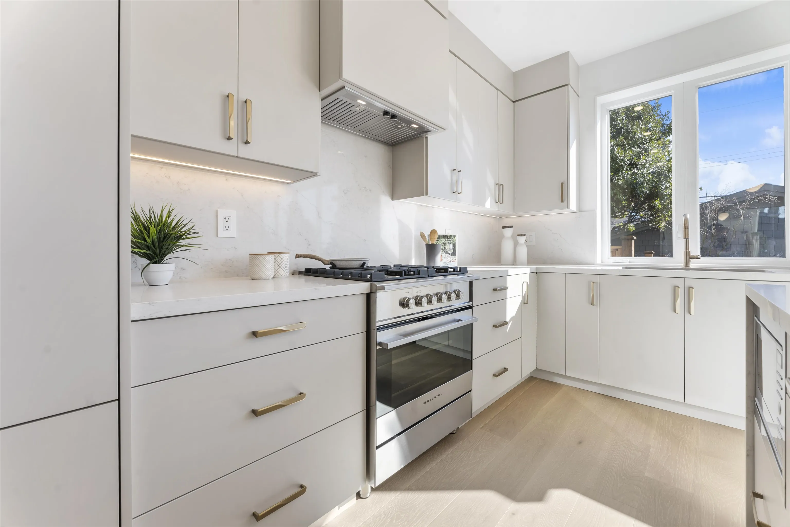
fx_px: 320
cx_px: 395
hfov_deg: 101.9
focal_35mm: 15
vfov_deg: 78.8
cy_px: 264
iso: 100
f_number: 9
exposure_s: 1/10
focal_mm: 14.6
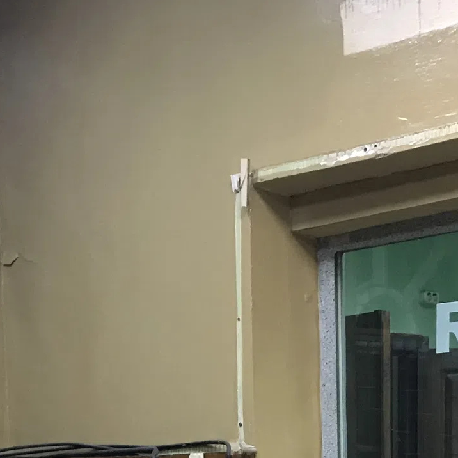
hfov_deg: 20.9
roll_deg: +1.5
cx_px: 242
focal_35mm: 83
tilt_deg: -2.4
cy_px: 560
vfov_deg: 19.6
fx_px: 1242
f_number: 1.8
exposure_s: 1/17
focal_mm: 3.99
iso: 100
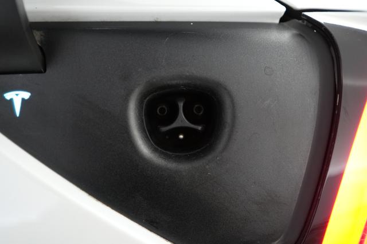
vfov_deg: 46.4
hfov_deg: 65.5
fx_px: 285
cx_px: 184
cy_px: 122
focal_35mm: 28
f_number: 2.8
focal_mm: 28
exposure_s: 1/60
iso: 2000
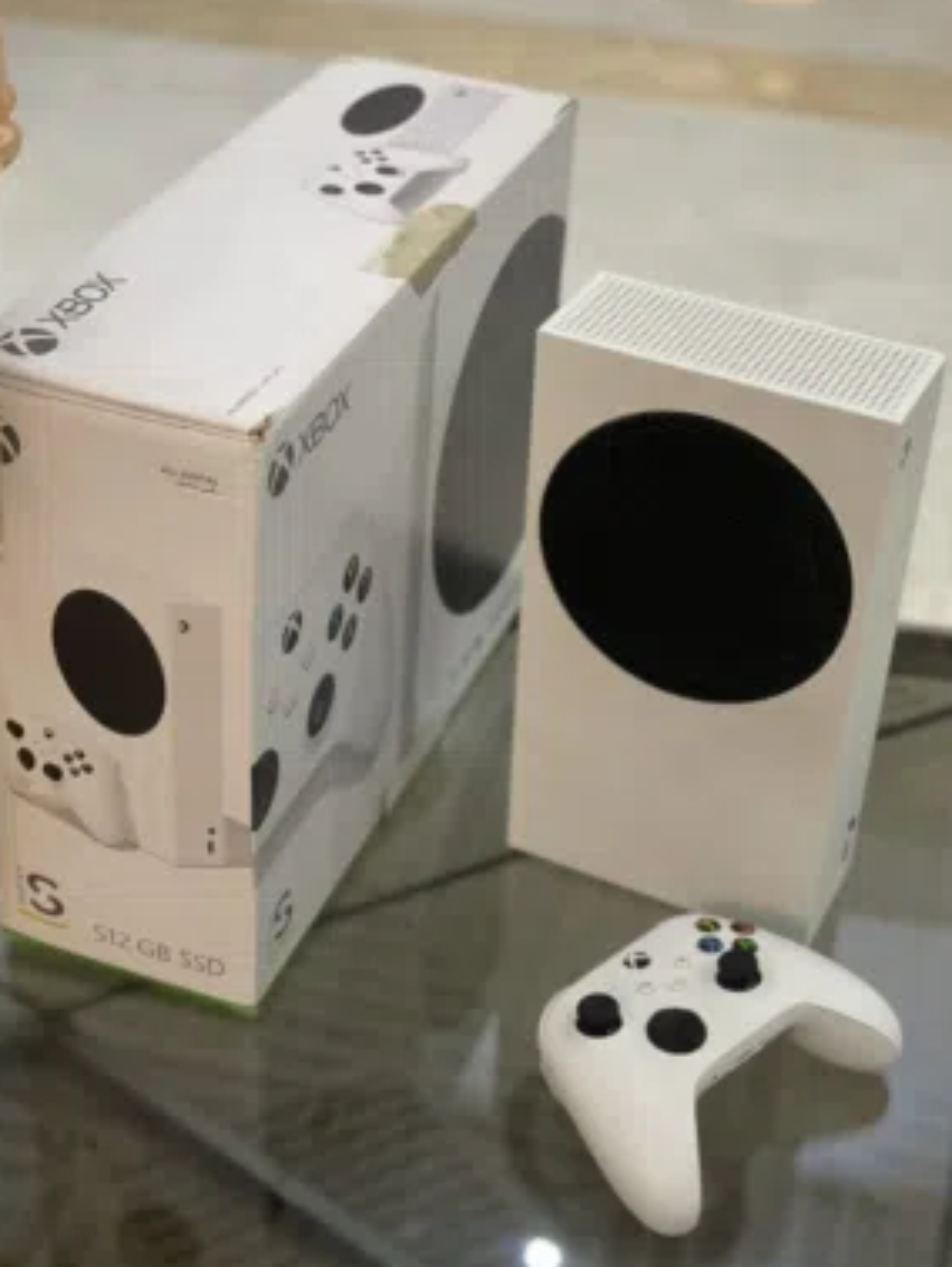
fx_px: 2015
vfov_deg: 34.9
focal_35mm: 55
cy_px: 660
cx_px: 466
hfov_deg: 26.6
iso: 400
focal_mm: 6
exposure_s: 1/33
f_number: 2
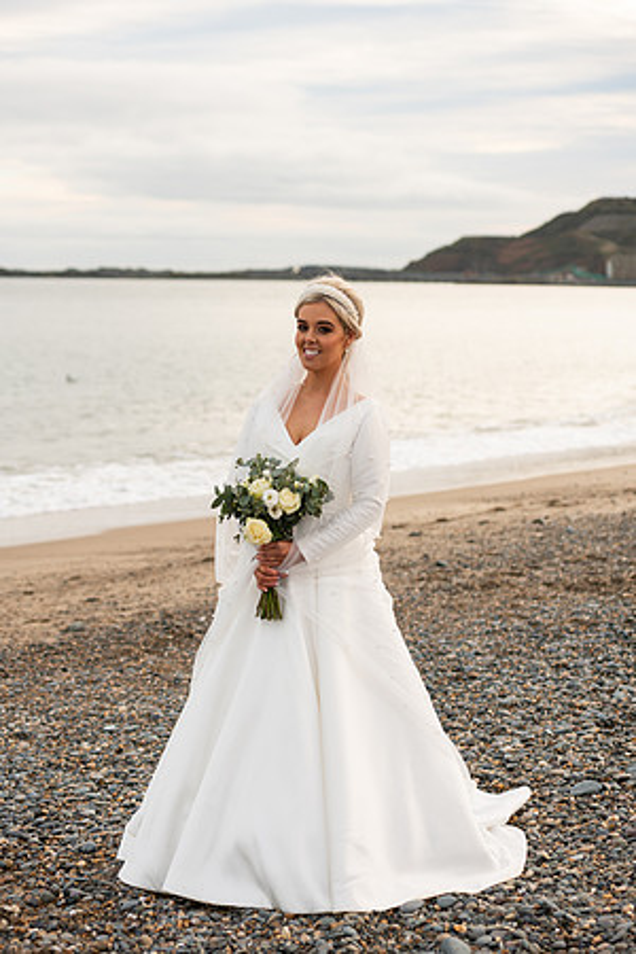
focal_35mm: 80
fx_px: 2120
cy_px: 477
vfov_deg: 25.4
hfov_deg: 17.1
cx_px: 318
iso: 100
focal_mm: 80
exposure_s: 1/200
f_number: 3.5
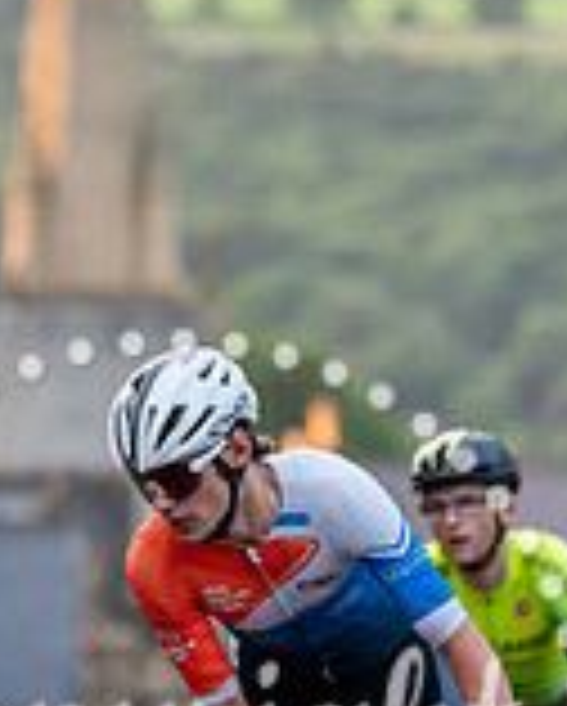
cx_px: 261
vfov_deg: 5.5
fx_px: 7369
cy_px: 369
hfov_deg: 4.4
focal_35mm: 352
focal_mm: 131
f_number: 2.8
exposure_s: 1/1000
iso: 2000
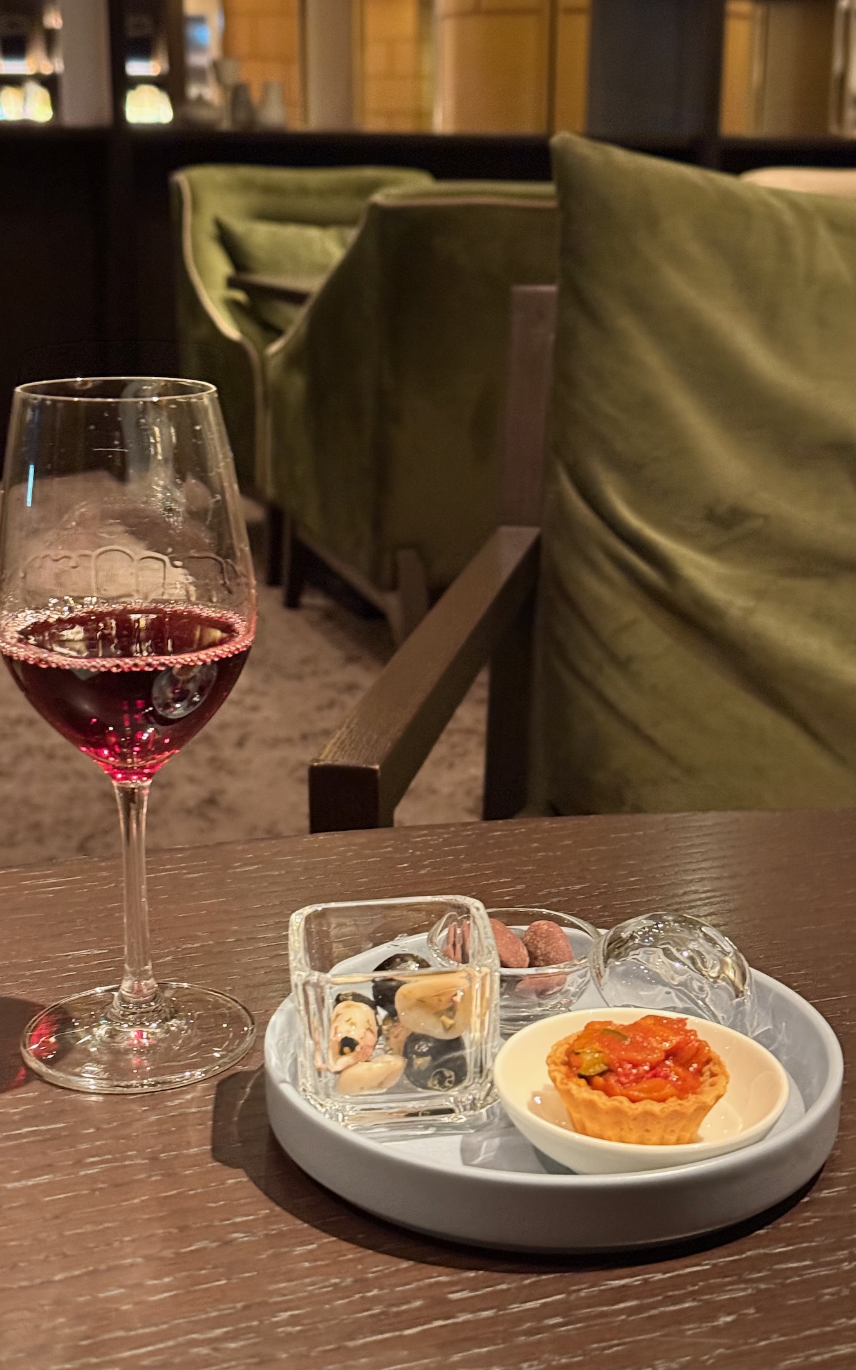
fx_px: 1904
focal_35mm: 51
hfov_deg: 25.3
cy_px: 685
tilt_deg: -14.9
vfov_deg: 39.6
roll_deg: -1.0
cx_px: 451
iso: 640
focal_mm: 6.76
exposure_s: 1/30
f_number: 1.78
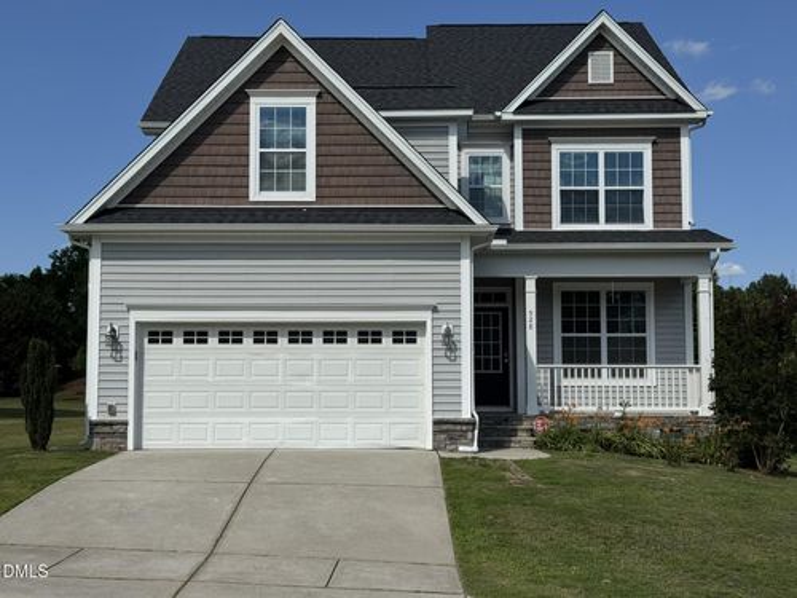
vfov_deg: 30.3
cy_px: 299
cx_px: 398
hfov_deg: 39.7
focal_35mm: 48
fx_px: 1105
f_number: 1.78
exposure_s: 1/7937
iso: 64
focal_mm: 6.76
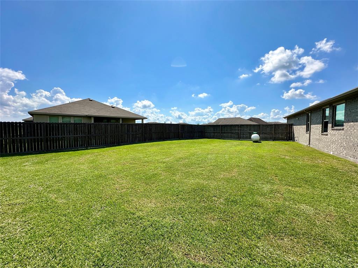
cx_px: 179
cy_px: 134
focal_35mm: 14
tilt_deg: -2.5
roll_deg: -0.1
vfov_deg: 85.7
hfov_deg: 102.1
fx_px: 145
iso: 50
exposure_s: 1/3861
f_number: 2.2
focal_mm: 2.22
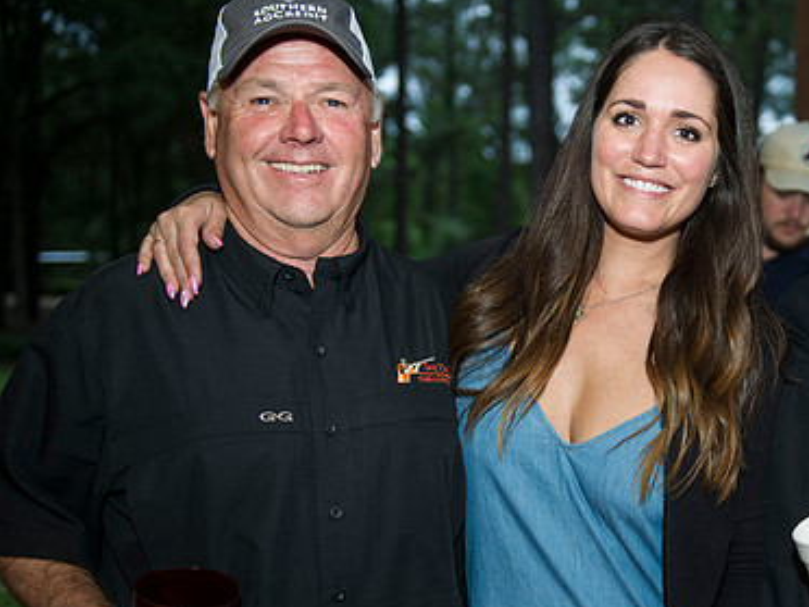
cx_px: 628
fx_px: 1332
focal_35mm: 57
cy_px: 363
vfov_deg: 25.6
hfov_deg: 33.0
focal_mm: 38
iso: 800
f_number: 2.8
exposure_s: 1/60
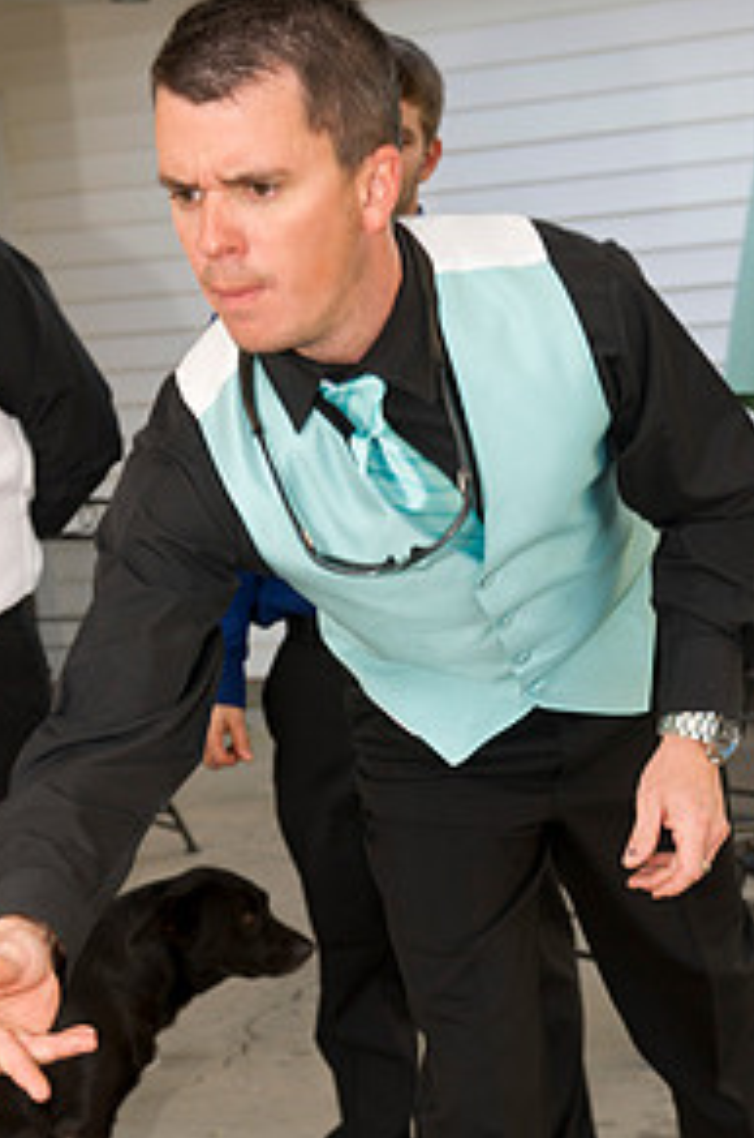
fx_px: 2680
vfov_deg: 23.8
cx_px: 432
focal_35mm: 85
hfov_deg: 16.0
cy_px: 810
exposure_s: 1/125
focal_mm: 55
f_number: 4.5
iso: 640
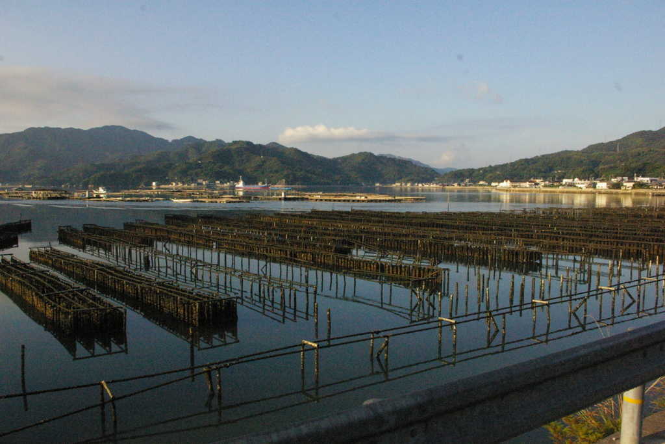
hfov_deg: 61.9
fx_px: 554
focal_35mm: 30
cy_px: 222
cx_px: 332
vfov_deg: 43.6
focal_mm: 20
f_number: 13
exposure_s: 1/1500
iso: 3200
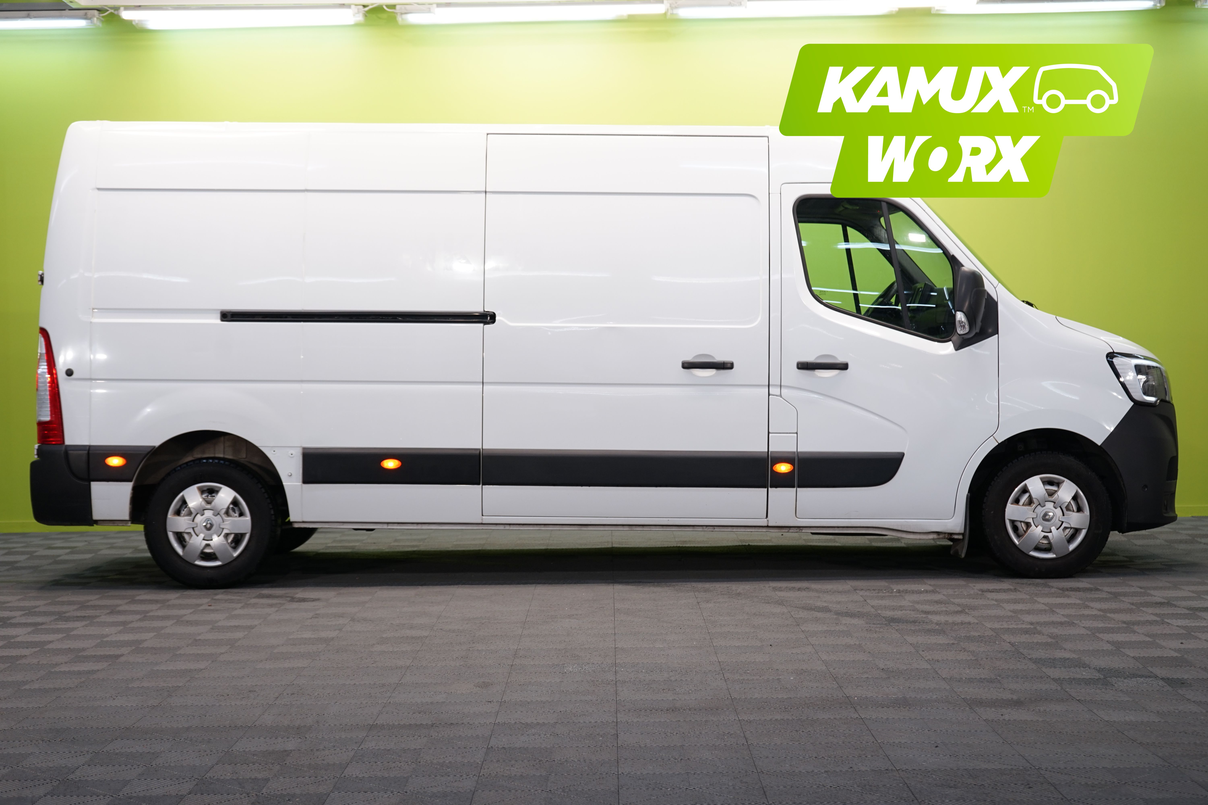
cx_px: 604
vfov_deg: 23.8
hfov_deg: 35.1
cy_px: 402
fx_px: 1913
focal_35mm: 57
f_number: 5
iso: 320
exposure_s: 1/30
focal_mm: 57
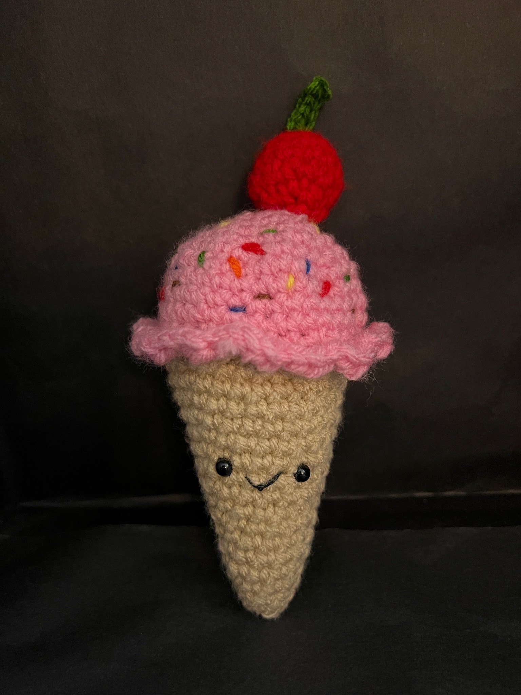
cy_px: 348
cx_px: 260
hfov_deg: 53.1
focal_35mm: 26
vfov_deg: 67.3
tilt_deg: -21.6
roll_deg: +2.6
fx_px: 522
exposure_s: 1/30
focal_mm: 5.7
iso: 800
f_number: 1.5
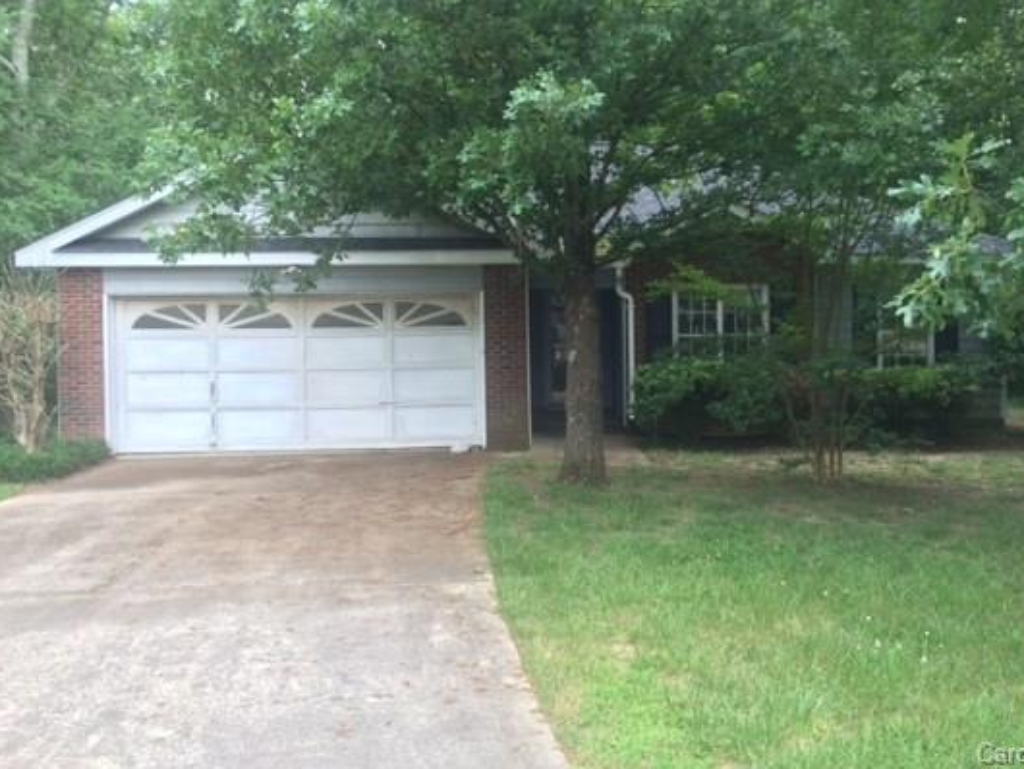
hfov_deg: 52.4
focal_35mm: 35
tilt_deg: +0.5
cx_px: 580
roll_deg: +0.3
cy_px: 307
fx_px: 1036
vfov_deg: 40.5
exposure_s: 1/120
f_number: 2.2
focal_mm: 4.15
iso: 50
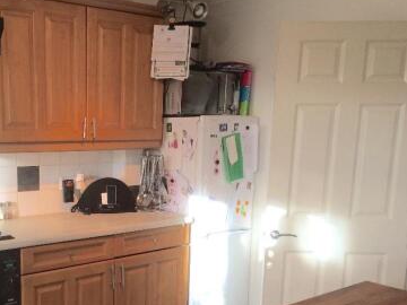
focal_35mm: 47
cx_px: 111
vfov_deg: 30.3
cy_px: 231
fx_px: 553
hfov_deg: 39.5
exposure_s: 1/30
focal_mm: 4.15
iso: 40
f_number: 2.2
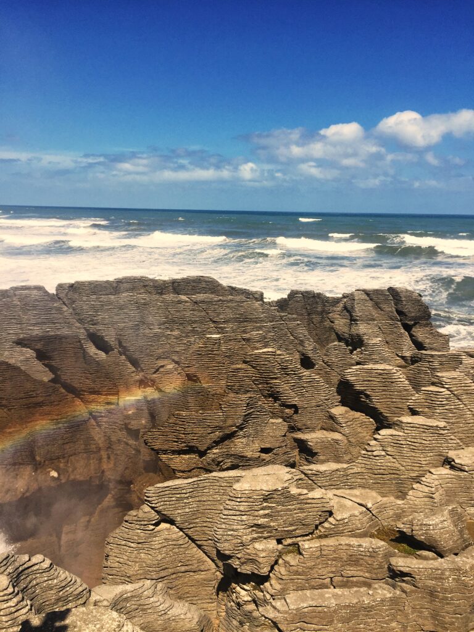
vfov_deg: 61.7
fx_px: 529
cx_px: 237
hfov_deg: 48.2
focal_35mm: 29
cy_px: 316
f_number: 2.2
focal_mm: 4.15
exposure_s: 1/3300
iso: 32
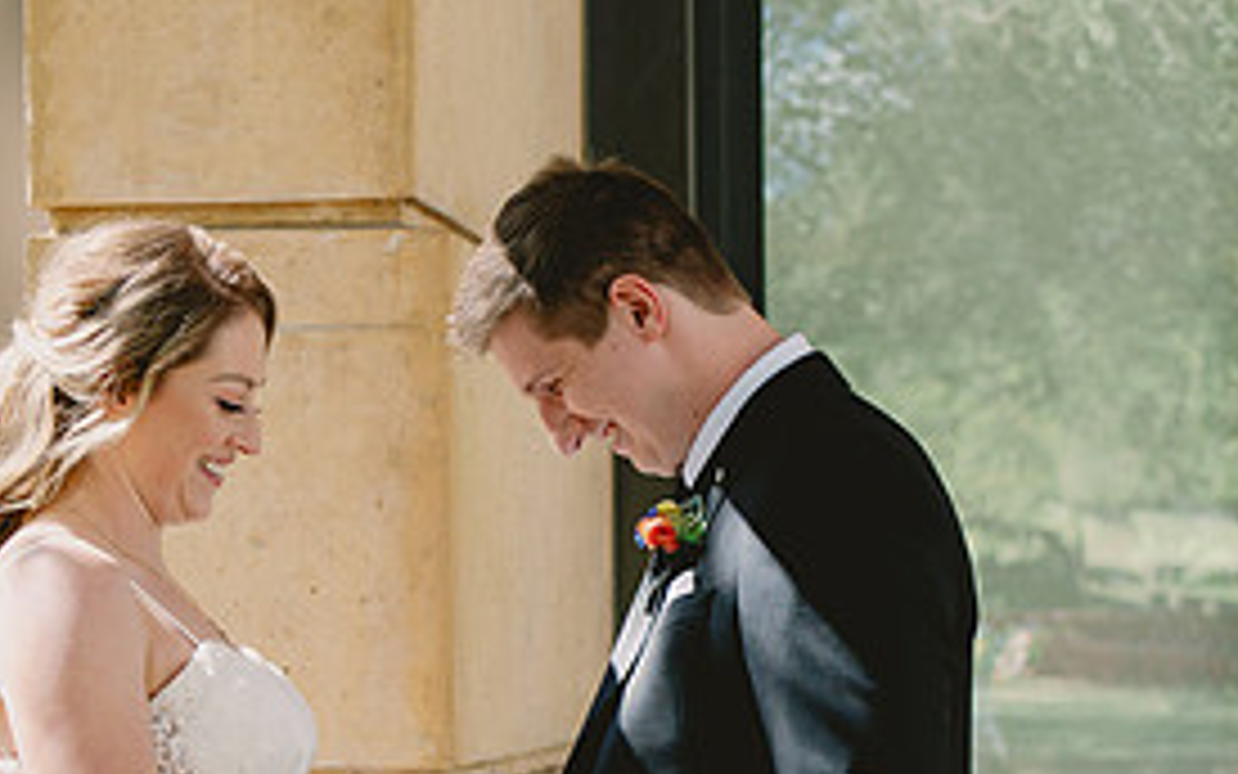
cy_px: 682
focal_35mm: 112
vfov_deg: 11.6
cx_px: 644
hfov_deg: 18.6
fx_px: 3780
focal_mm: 35
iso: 200
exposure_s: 1/320
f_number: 2.8
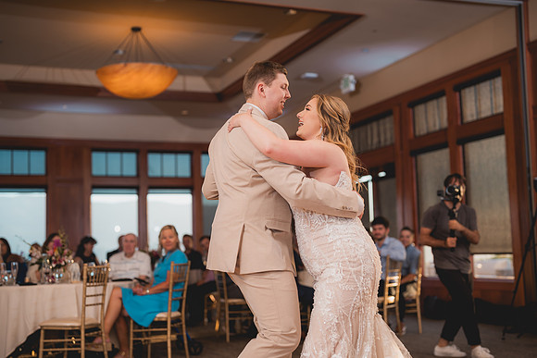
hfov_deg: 39.6
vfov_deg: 27.0
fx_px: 746
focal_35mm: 50
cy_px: 179
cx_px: 268
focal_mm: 50
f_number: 1.8
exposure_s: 1/250
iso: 125
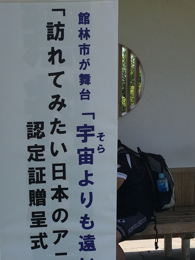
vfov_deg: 33.1
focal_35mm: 58
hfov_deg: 24.8
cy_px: 162
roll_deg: +0.7
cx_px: 38
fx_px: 436
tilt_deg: -8.7
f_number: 2.2
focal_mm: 4.15
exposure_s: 1/1326
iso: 25
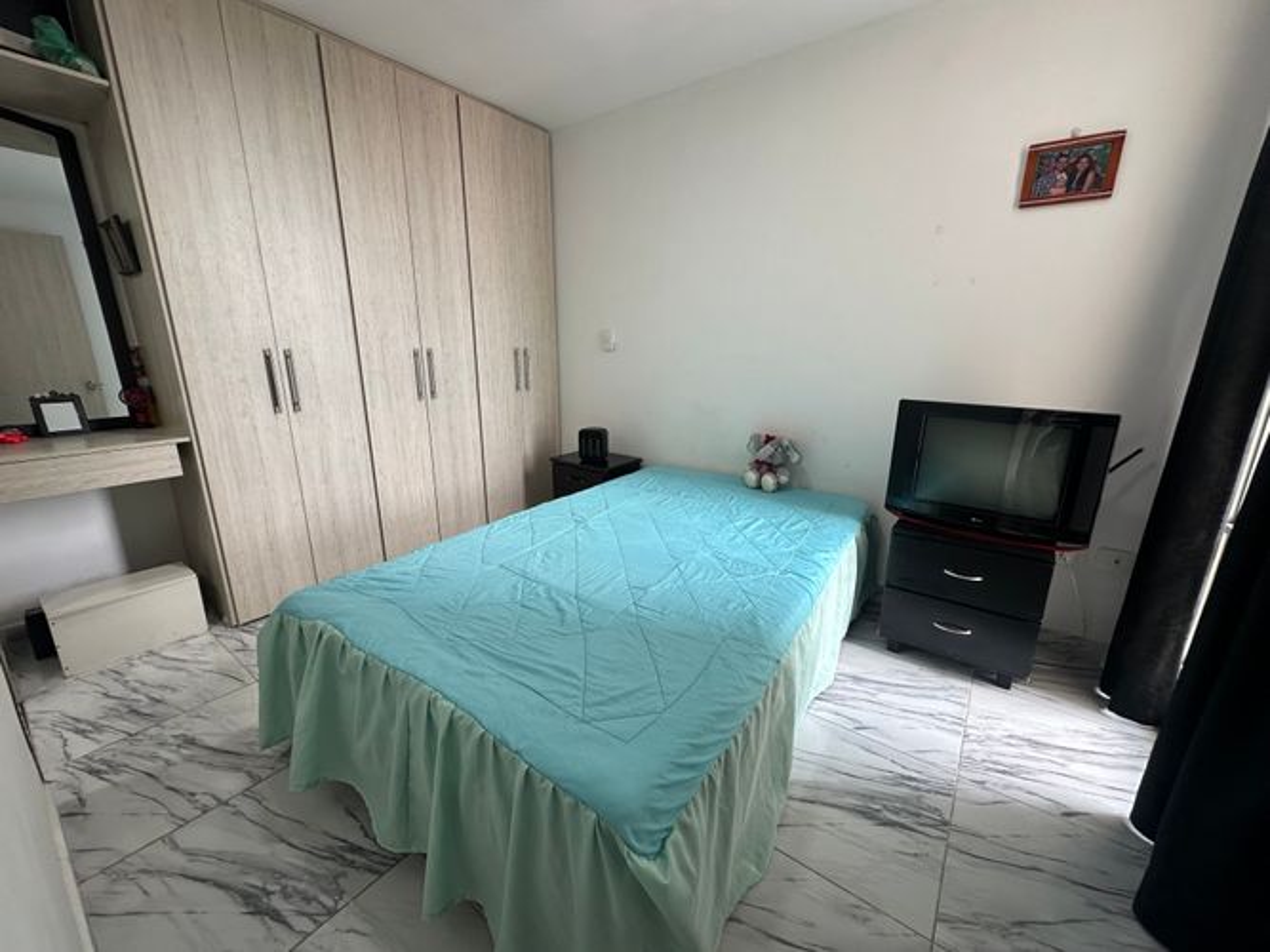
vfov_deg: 85.7
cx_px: 635
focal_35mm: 14
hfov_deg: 102.1
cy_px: 476
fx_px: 514
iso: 80
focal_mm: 2.22
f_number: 2.2
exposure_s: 1/99
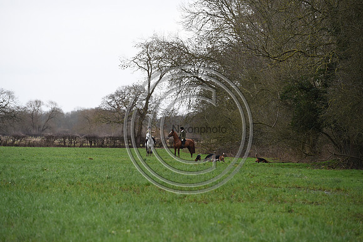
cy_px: 121
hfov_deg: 10.3
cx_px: 182
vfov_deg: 6.9
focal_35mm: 200
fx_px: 2015
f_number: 5.6
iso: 1000
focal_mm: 200
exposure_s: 1/1250
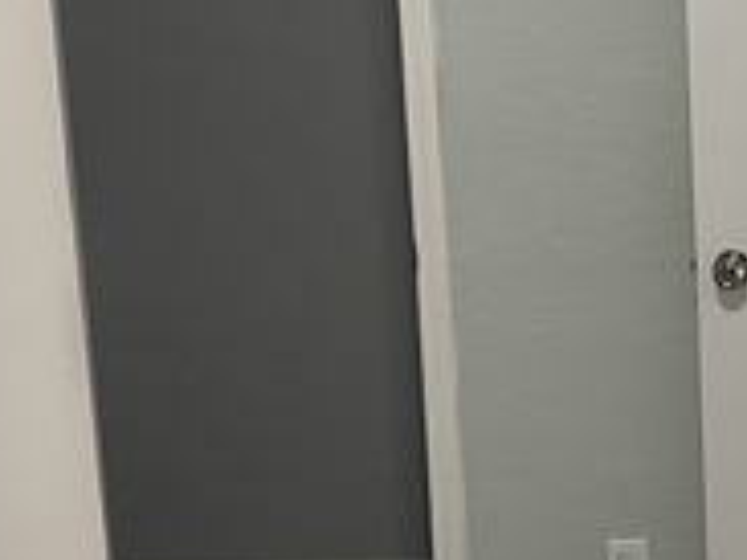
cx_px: 847
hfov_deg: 19.7
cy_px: 294
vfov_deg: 15.5
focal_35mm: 95
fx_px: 2049
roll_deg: +2.0
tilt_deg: -12.0
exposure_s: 1/64
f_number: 1.6
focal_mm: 5.1
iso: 125
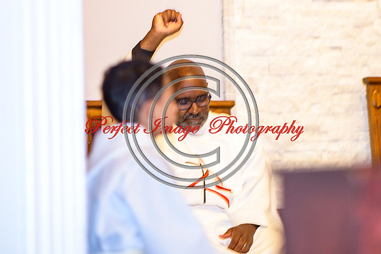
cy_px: 31
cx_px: 243
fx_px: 2374
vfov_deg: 6.1
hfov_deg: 9.2
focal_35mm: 224
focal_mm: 105
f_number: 1.4
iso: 100
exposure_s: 1/100
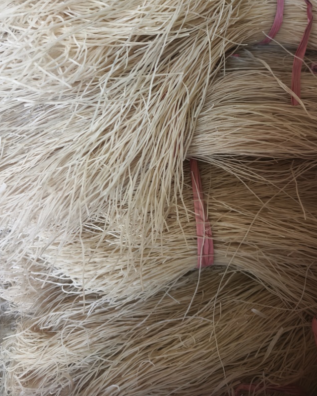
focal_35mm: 30
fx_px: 352
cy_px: 136
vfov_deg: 57.6
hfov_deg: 48.5
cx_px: 144
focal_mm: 5.6
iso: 384
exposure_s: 1/100
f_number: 1.57
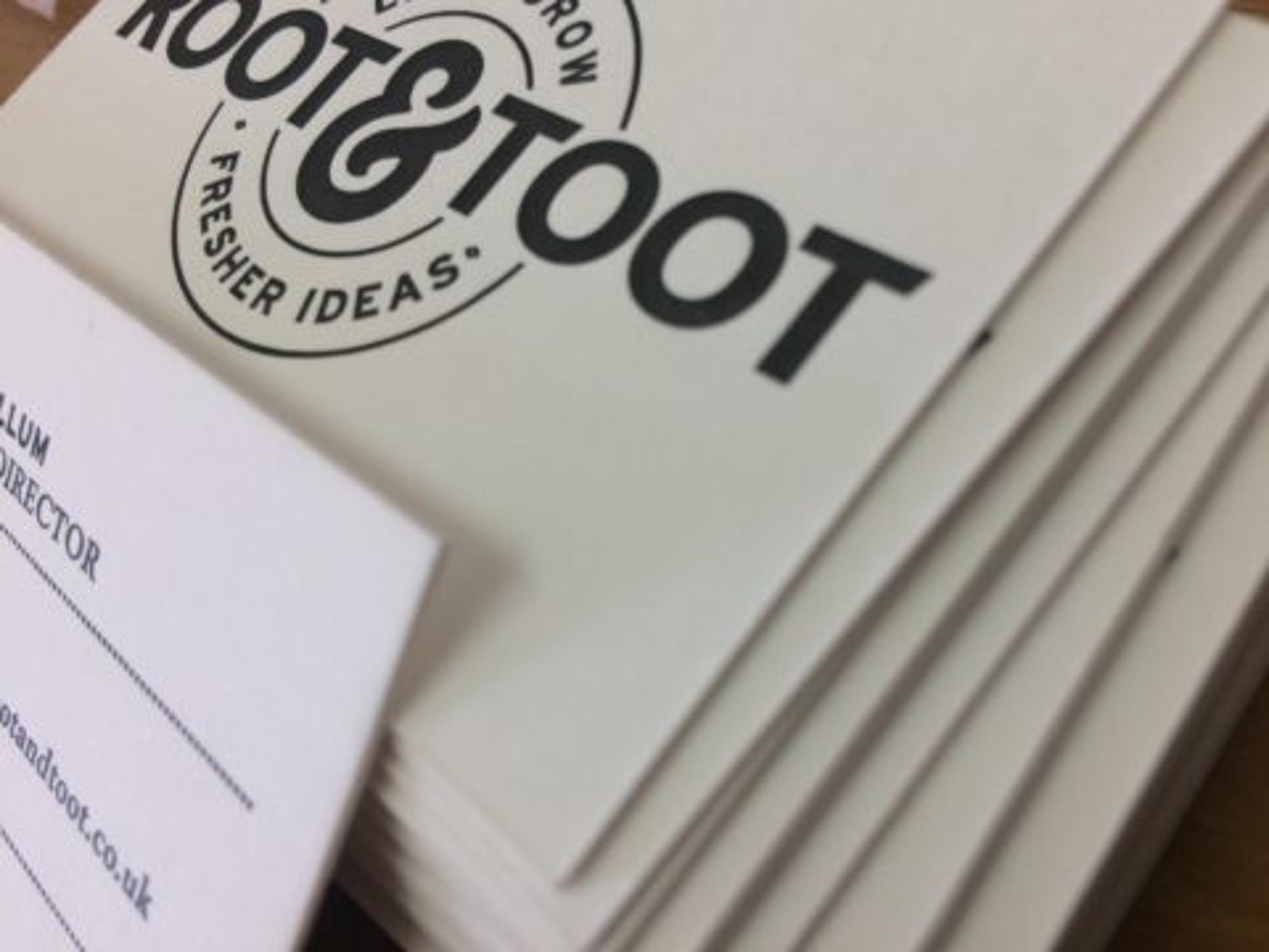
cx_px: 634
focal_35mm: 29
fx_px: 1063
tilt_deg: -56.3
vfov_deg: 48.2
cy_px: 476
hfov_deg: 61.7
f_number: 2.2
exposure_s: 1/100
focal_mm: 4.15
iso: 50
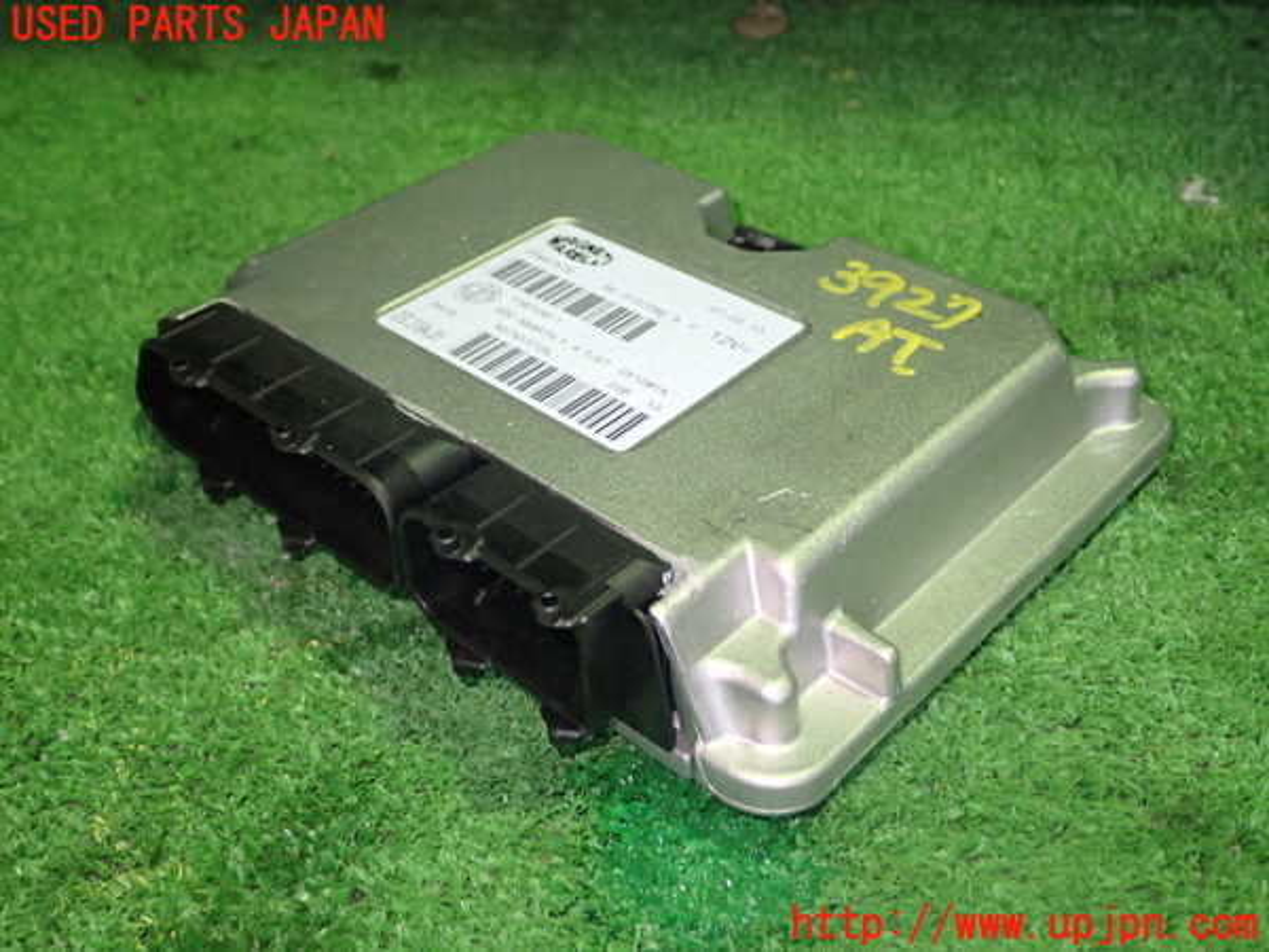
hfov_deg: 49.0
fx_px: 1393
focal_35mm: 38
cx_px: 634
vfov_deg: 37.7
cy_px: 476
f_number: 2.7
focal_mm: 6.83
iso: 640
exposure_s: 1/40
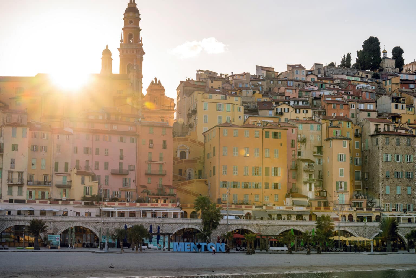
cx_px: 208
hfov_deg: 28.8
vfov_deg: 19.5
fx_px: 809
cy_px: 139
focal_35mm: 70
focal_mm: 70
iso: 64
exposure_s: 1/160
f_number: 8
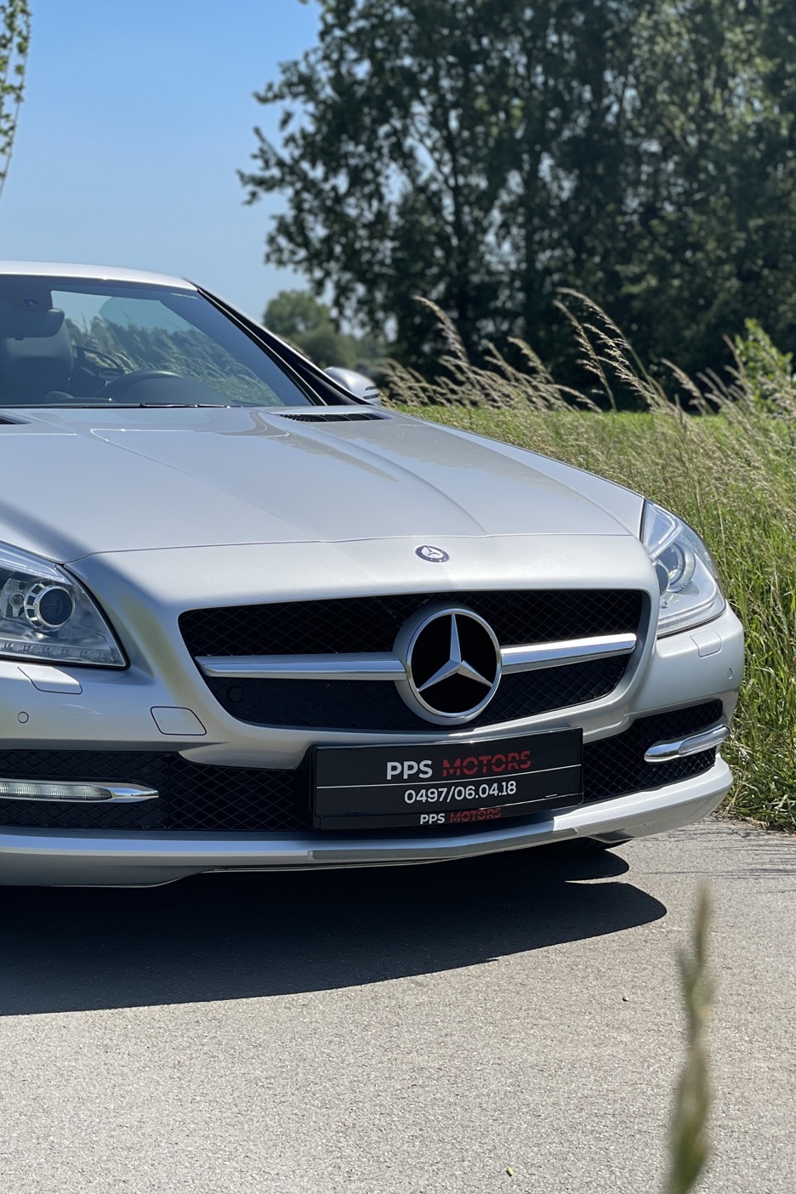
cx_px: 179
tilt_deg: -4.8
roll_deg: -1.3
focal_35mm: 73
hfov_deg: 18.5
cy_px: 595
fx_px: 2421
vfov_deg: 27.7
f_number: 2
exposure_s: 1/1845
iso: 25
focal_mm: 6
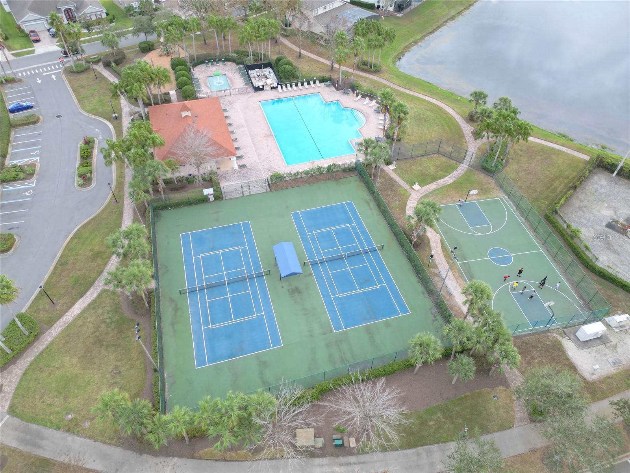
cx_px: 315
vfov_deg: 56.8
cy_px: 236
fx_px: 437
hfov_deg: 71.6
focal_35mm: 24
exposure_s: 1/50
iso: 100
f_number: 1.7
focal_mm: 6.72
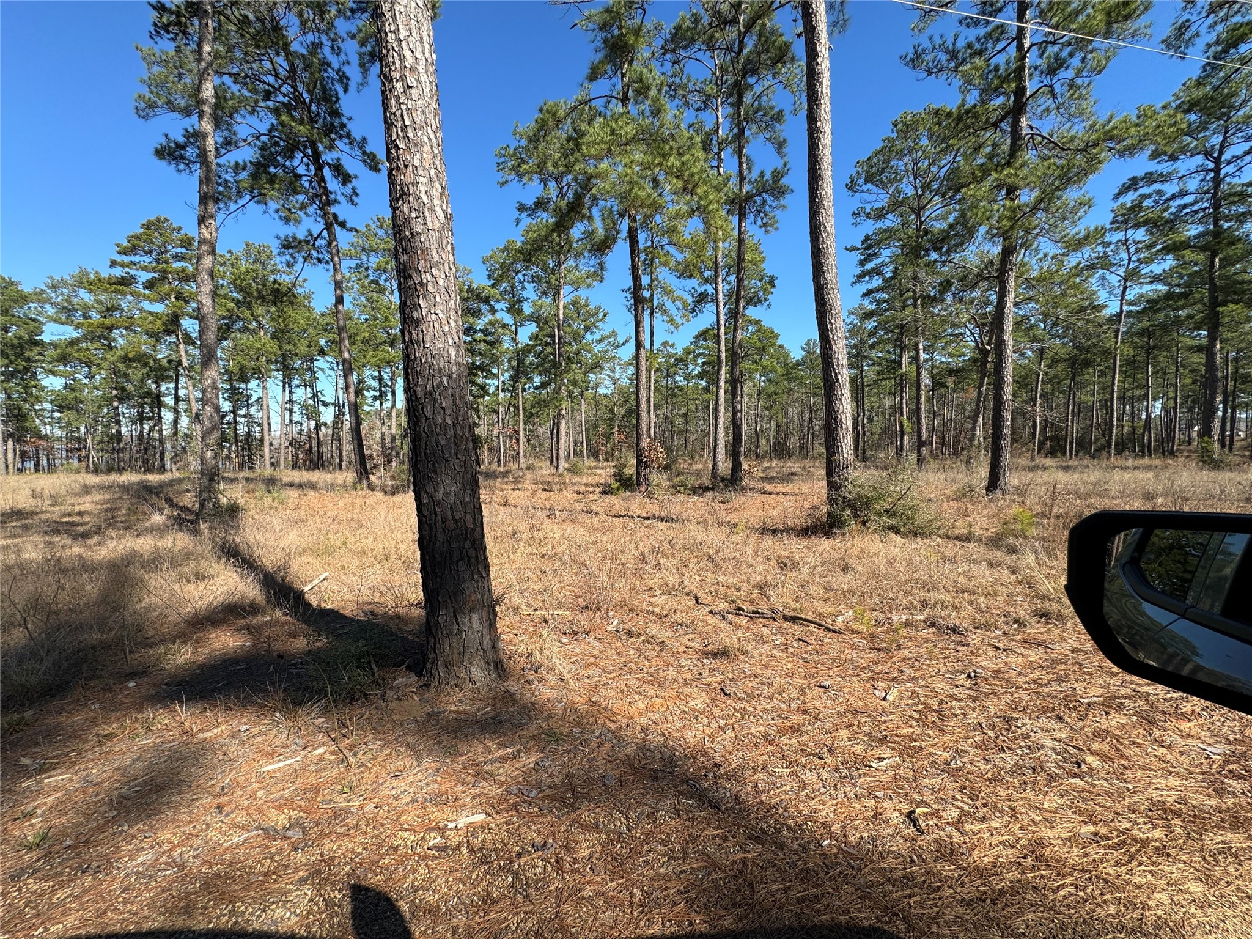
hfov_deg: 102.1
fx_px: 506
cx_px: 626
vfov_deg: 85.7
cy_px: 470
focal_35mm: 14
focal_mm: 2.22
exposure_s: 1/1048
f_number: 2.2
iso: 50
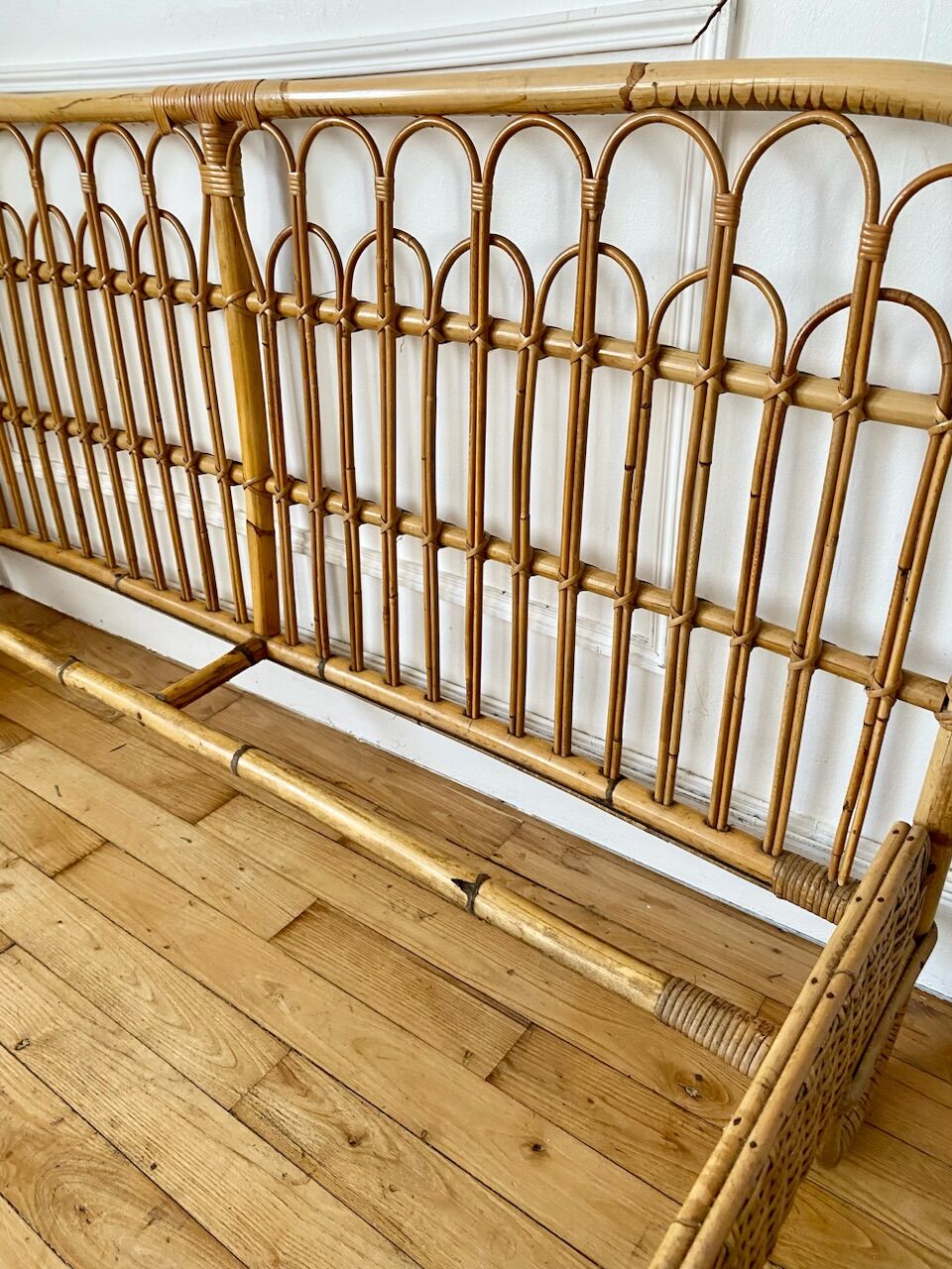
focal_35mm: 26
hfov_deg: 53.1
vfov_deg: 67.3
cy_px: 634
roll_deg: +2.9
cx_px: 476
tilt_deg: -26.7
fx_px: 953
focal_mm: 4.25
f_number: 1.8
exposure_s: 1/60
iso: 160
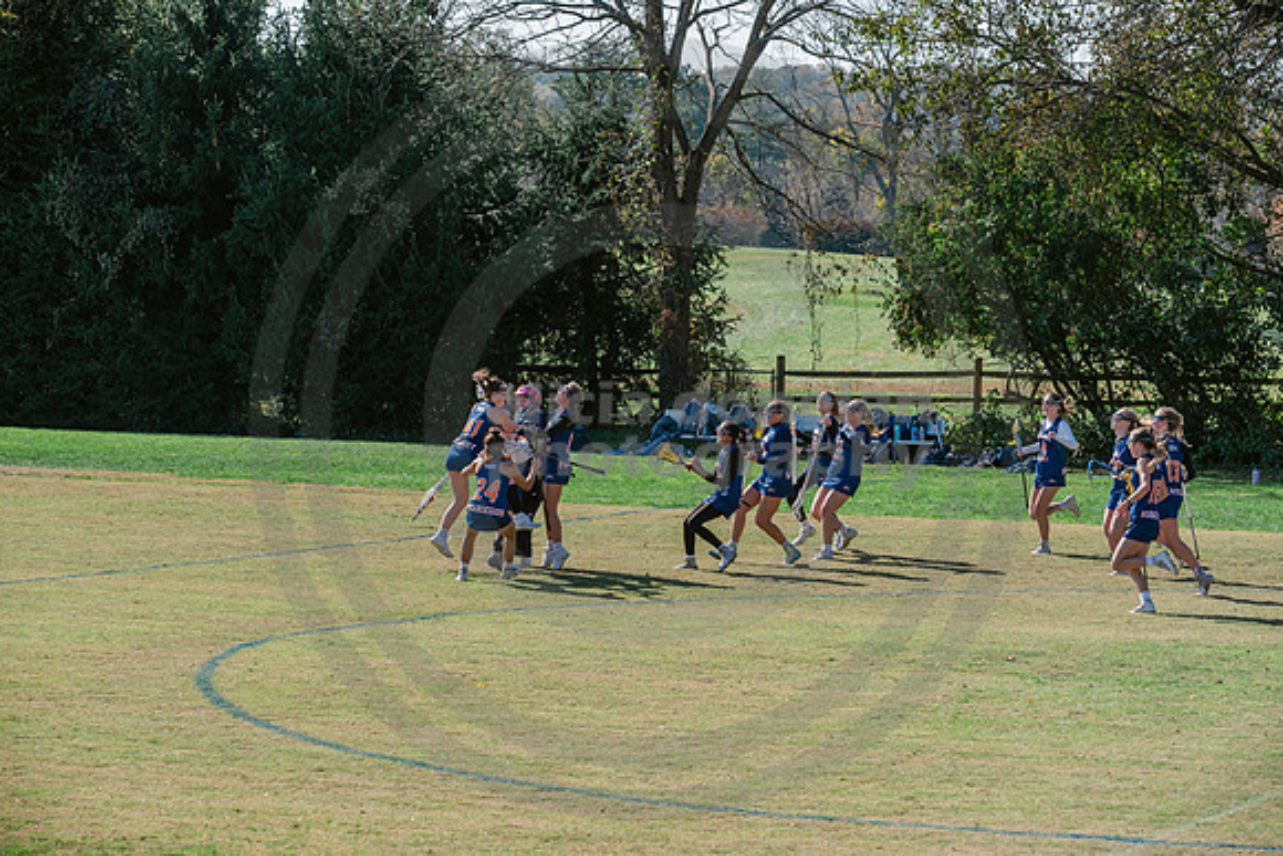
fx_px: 4634
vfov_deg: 10.6
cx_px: 642
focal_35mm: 130
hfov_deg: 15.8
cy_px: 428
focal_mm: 130
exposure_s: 1/640
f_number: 6.3
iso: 250
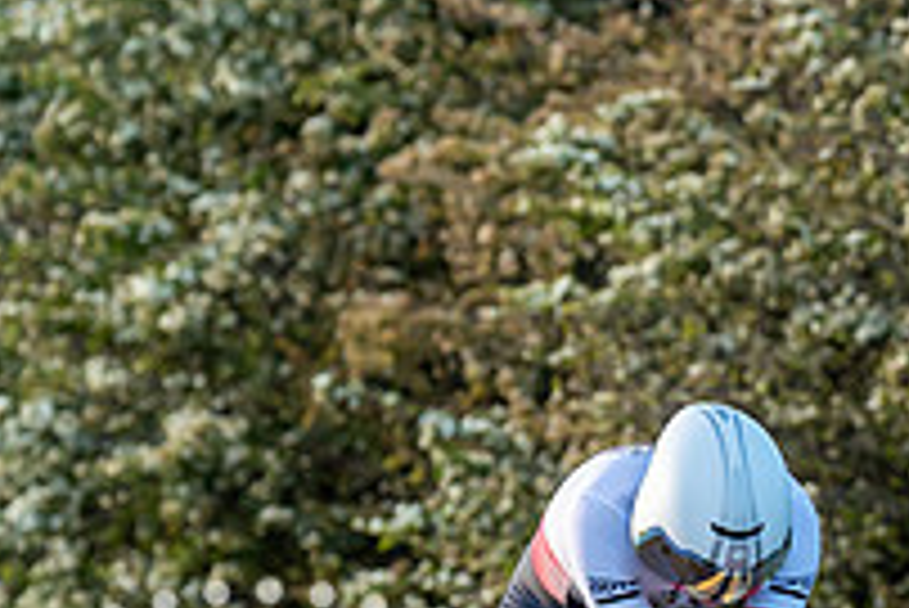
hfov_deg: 2.4
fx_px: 21553
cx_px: 769
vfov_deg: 1.6
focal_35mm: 853
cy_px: 577
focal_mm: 163
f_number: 3.5
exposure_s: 1/1000
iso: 500
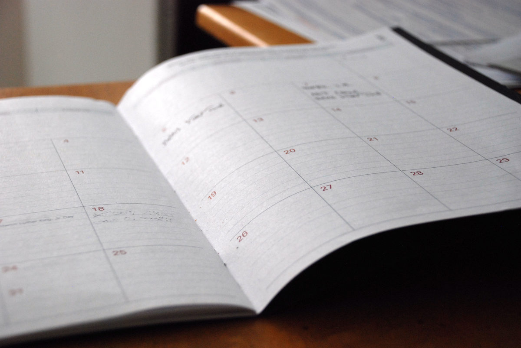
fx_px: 1087
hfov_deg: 27.0
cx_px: 260
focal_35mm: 75
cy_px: 174
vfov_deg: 18.2
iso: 640
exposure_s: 1/100
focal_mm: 50
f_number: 5
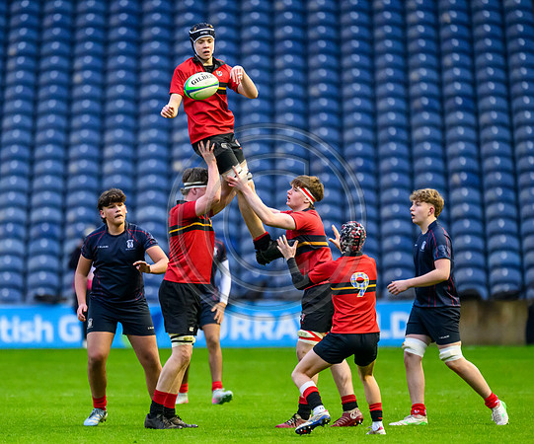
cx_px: 201
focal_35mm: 703
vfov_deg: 2.3
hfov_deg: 2.7
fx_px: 11279
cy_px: 222
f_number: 4
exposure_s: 1/1250
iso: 8000
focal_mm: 560
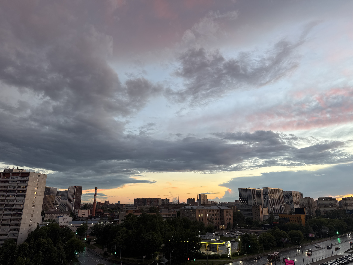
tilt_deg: +16.2
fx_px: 245
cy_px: 132
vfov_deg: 56.8
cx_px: 176
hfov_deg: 71.6
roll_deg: -0.6
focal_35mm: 24
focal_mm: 6.76
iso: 100
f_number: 1.78
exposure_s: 1/100
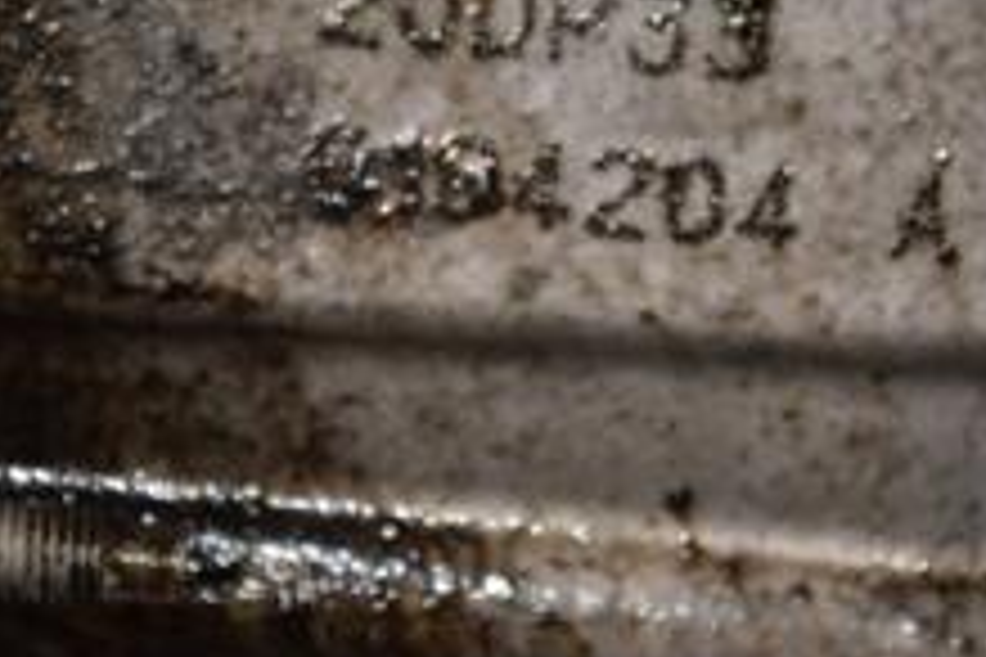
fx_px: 8445
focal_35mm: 308
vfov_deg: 4.5
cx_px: 405
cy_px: 63
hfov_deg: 6.7
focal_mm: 75
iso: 800
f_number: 5.3
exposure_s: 1/60
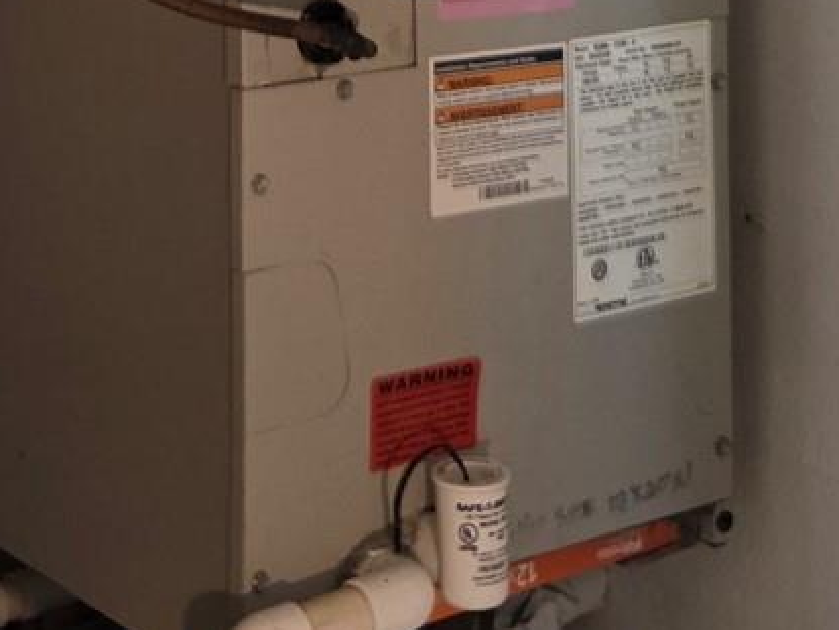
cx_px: 291
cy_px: -398
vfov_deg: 15.0
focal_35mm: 89
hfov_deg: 21.9
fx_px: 2158
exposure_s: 1/120
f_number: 1.8
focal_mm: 5.4
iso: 320
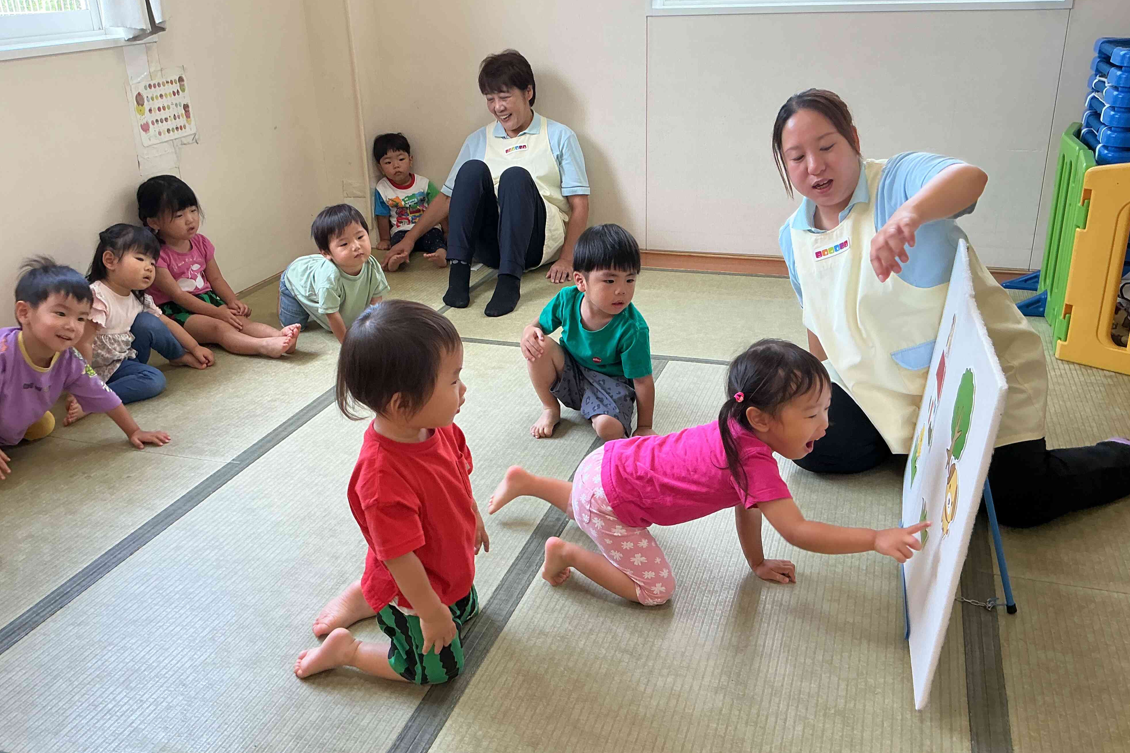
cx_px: 557
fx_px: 973
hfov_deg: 60.3
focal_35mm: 31
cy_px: 385
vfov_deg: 42.3
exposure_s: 1/60
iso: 40
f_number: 1.8
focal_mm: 3
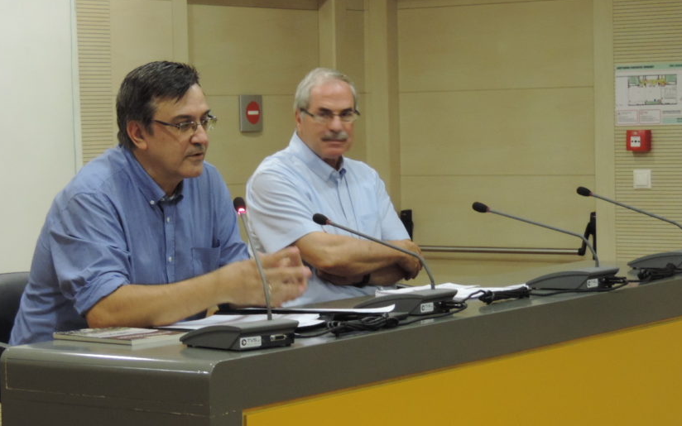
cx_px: 269
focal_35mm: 112
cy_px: 274
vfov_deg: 11.7
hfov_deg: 18.6
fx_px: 2082
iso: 560
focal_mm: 15.1
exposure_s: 1/25
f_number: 4
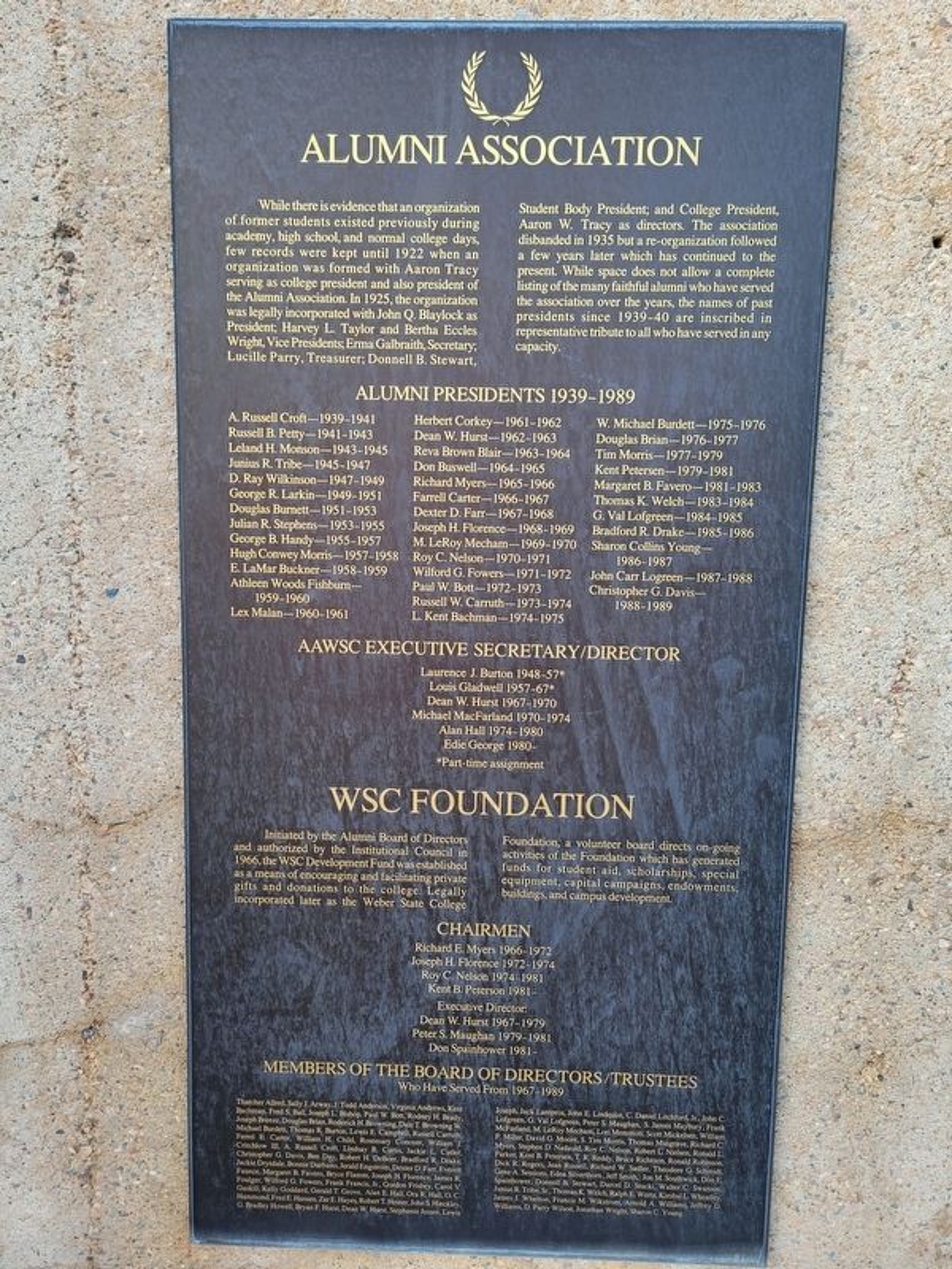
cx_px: 476
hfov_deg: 53.1
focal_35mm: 26
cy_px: 634
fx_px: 953
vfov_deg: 67.3
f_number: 1.8
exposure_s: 1/120
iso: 50
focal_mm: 5.4
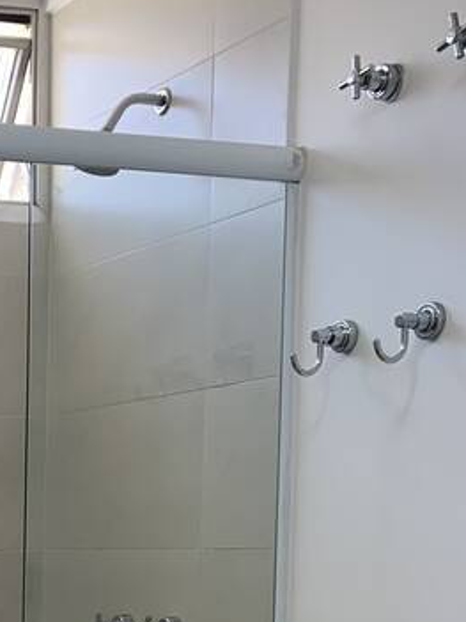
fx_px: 1437
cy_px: 725
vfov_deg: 22.7
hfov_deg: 16.8
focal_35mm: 80
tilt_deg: -6.0
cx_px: -229
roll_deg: +1.5
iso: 32
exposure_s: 1/120
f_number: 1.8
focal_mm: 4.25
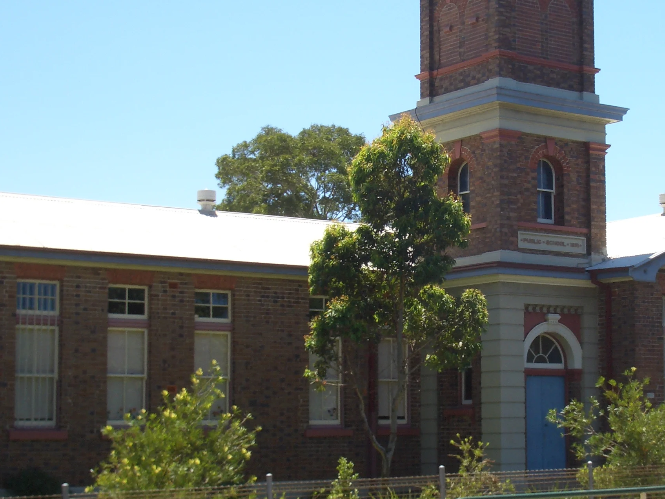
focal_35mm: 74
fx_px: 1421
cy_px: 242
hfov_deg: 26.1
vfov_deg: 19.9
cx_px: 472
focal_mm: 8.2
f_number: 5
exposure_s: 1/250
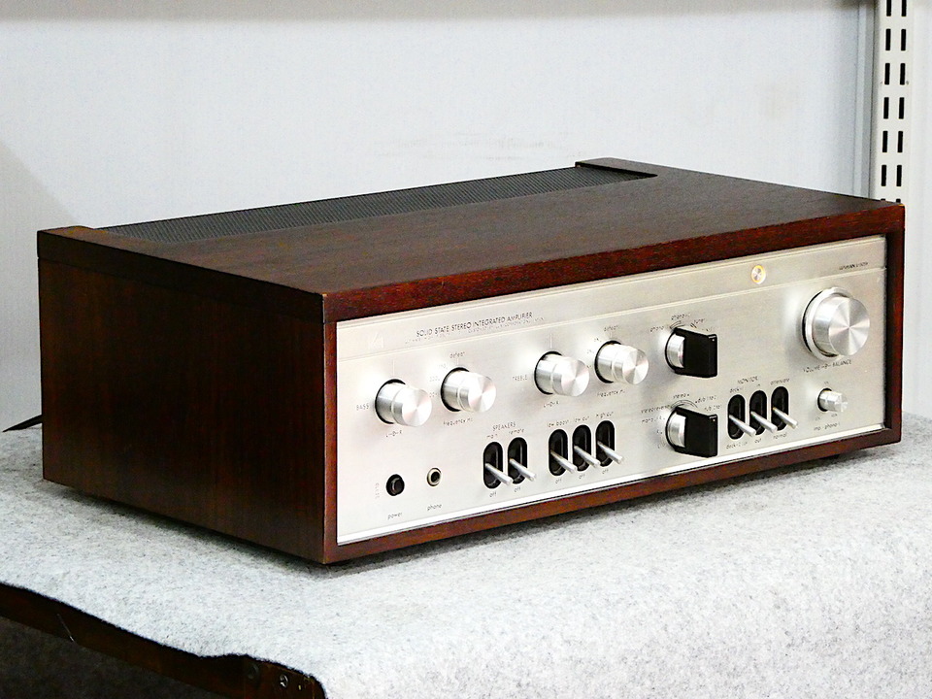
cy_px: 350
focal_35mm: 135
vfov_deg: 11.0
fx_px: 3635
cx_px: 466
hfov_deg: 14.6
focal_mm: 24.2
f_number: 5.6
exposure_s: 1/80
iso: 1600
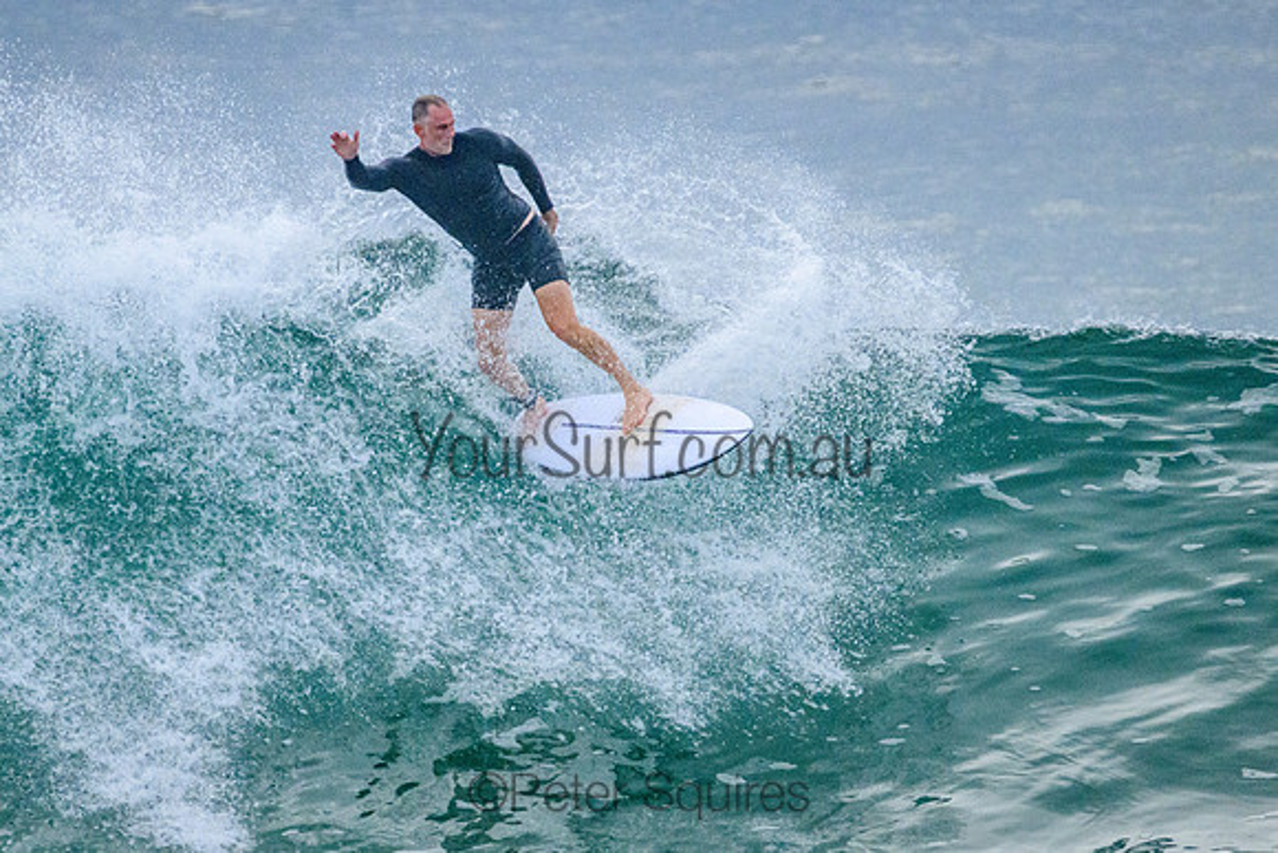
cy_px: 429
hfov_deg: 1.9
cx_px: 542
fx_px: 39046
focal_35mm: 1100
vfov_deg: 1.3
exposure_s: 1/2000
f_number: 11
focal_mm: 800
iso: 4000
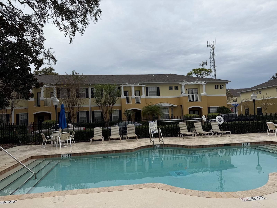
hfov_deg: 71.6
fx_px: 192
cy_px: 104
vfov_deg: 56.8
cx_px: 138
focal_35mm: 24
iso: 80
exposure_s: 1/4405
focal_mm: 6.76
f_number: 1.78
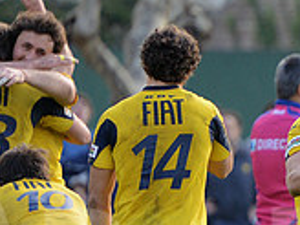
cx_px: 192
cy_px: 262
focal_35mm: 917
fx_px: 7947
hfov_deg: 2.2
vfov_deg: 1.6
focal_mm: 270
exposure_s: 1/500
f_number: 4
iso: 1600
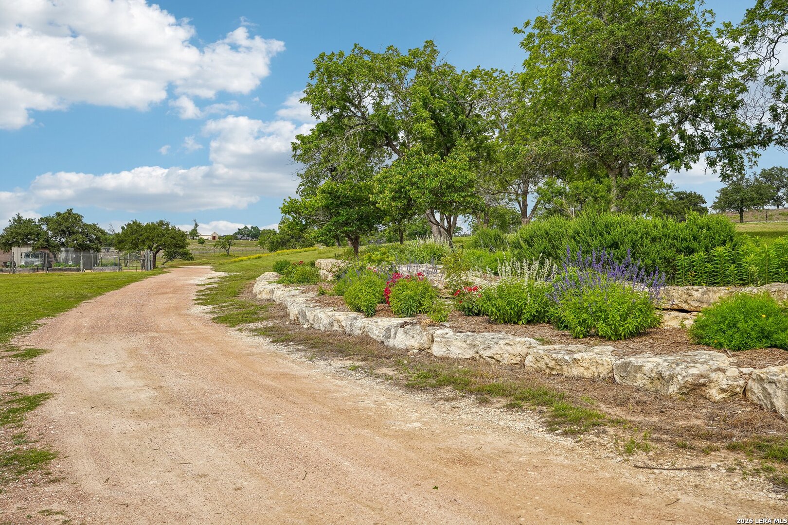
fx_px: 766
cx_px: 394
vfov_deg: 37.9
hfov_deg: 54.4
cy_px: 262
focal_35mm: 35
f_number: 8
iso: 100
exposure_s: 1/250
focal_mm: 35
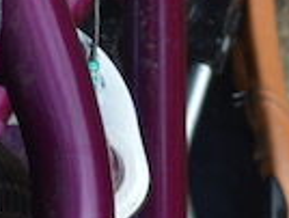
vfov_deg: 3.8
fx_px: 3217
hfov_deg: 5.1
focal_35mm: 385
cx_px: 382
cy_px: -331
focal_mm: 35
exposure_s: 1/125
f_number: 5.6
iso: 140
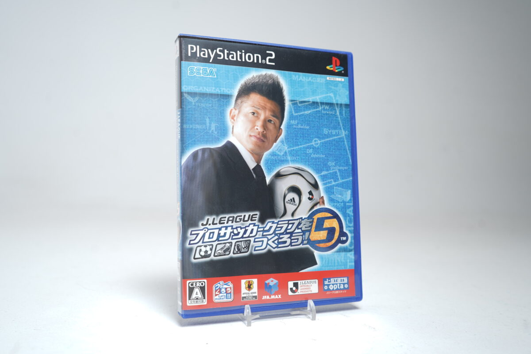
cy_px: 177
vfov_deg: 41.1
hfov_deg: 58.7
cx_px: 266
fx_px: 472
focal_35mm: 32
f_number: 5
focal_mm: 32
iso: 64
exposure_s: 1/3
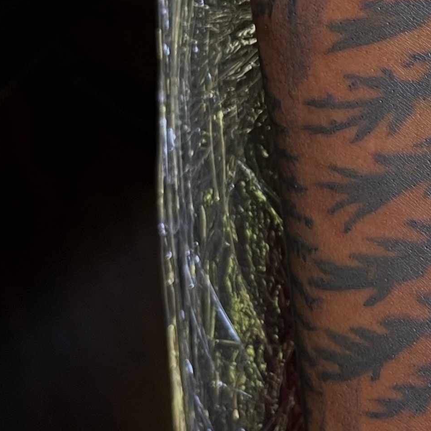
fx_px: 1366
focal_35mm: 97
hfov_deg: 17.3
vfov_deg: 17.8
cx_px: 485
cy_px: 77
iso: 100
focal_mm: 5.1
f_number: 1.6
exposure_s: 1/60
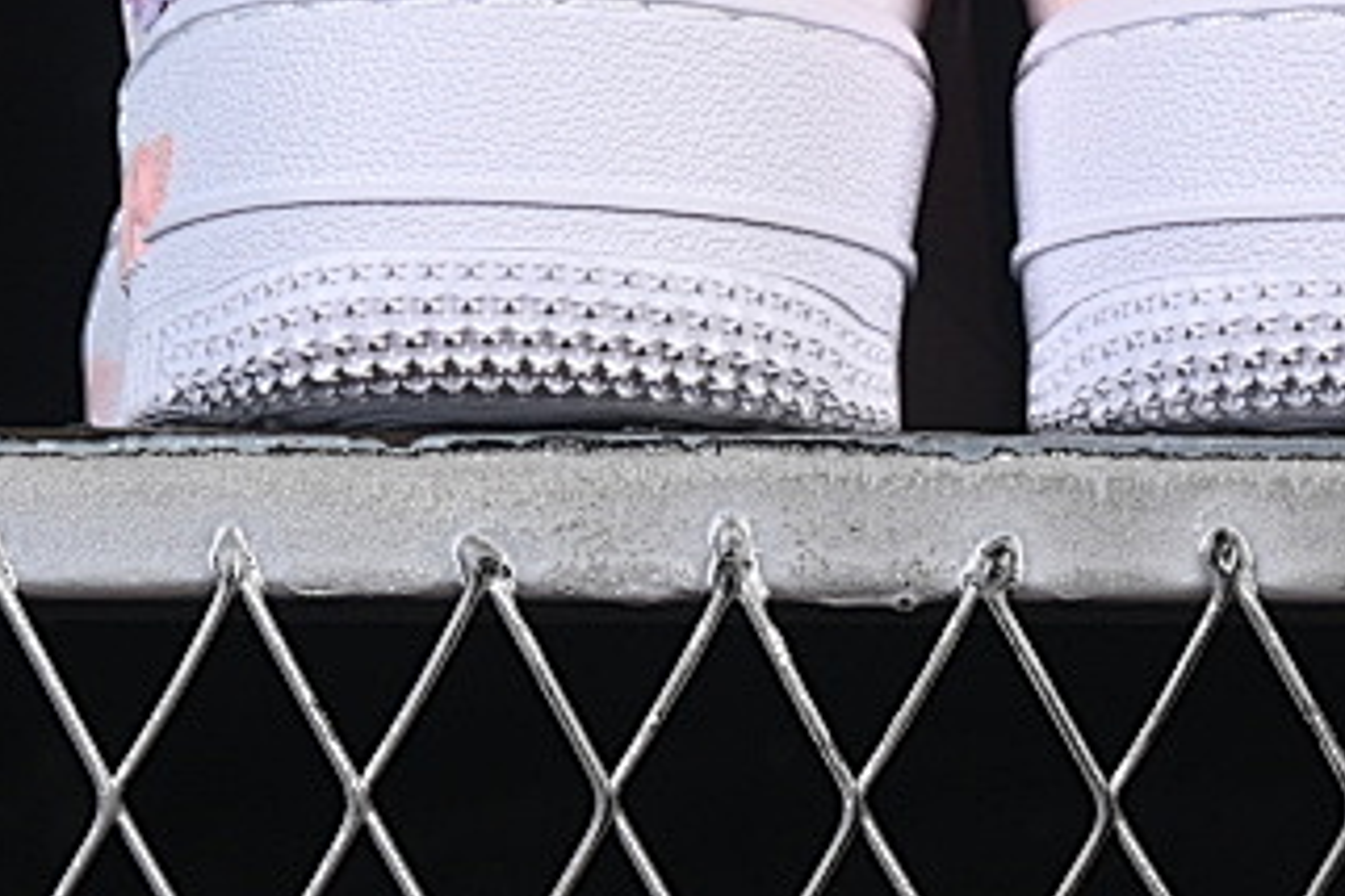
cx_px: 960
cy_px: -511
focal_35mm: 252
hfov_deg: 8.2
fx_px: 9414
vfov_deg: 5.4
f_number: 8
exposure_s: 1/80
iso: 160
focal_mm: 50
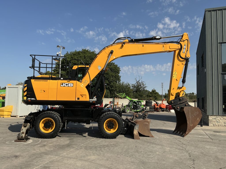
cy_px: 84
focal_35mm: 28
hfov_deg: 63.4
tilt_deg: +4.7
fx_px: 183
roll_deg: -1.0
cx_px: 113
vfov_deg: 49.7
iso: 25
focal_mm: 3
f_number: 1.8
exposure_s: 1/2227
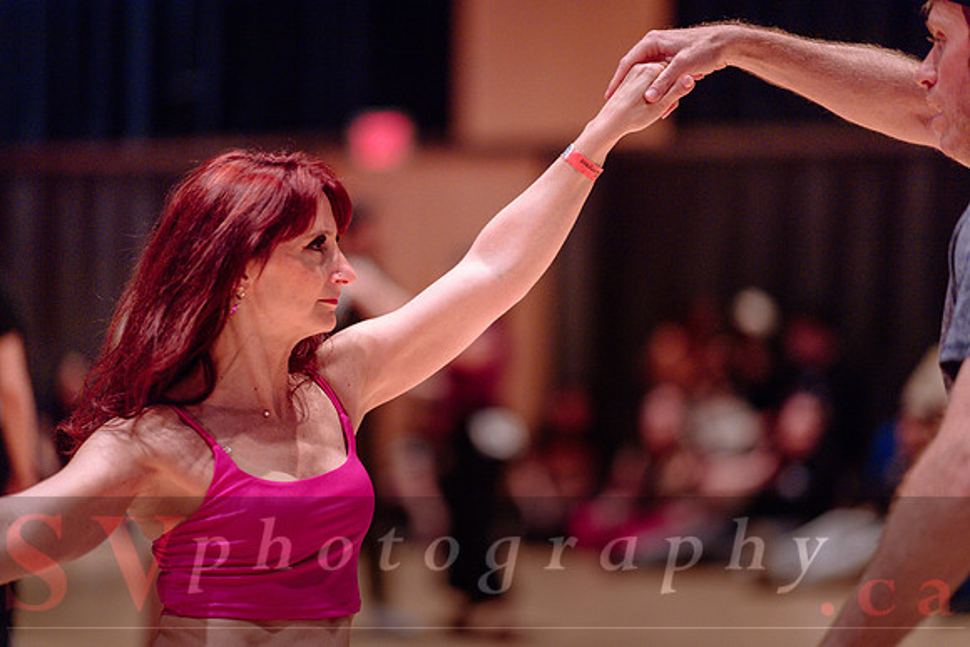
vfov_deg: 13.0
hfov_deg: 19.5
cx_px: 485
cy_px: 324
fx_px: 2830
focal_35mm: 105
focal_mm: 105
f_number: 1.4
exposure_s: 1/250
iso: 2000
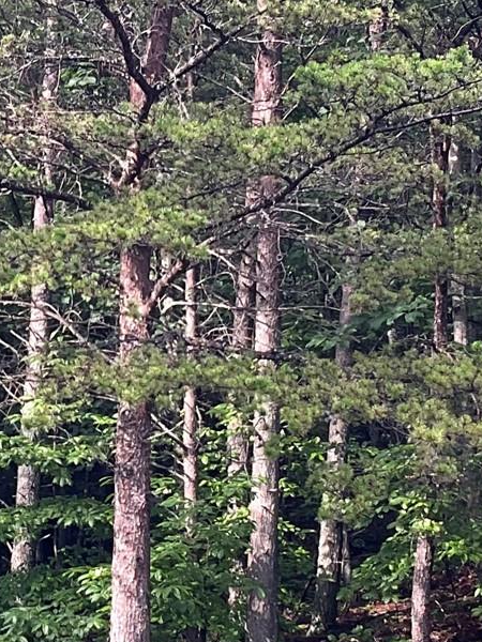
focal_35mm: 99
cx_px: 65
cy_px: 324
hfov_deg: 14.8
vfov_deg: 19.8
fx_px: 1838
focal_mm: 3
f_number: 1.8
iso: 25
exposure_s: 1/120
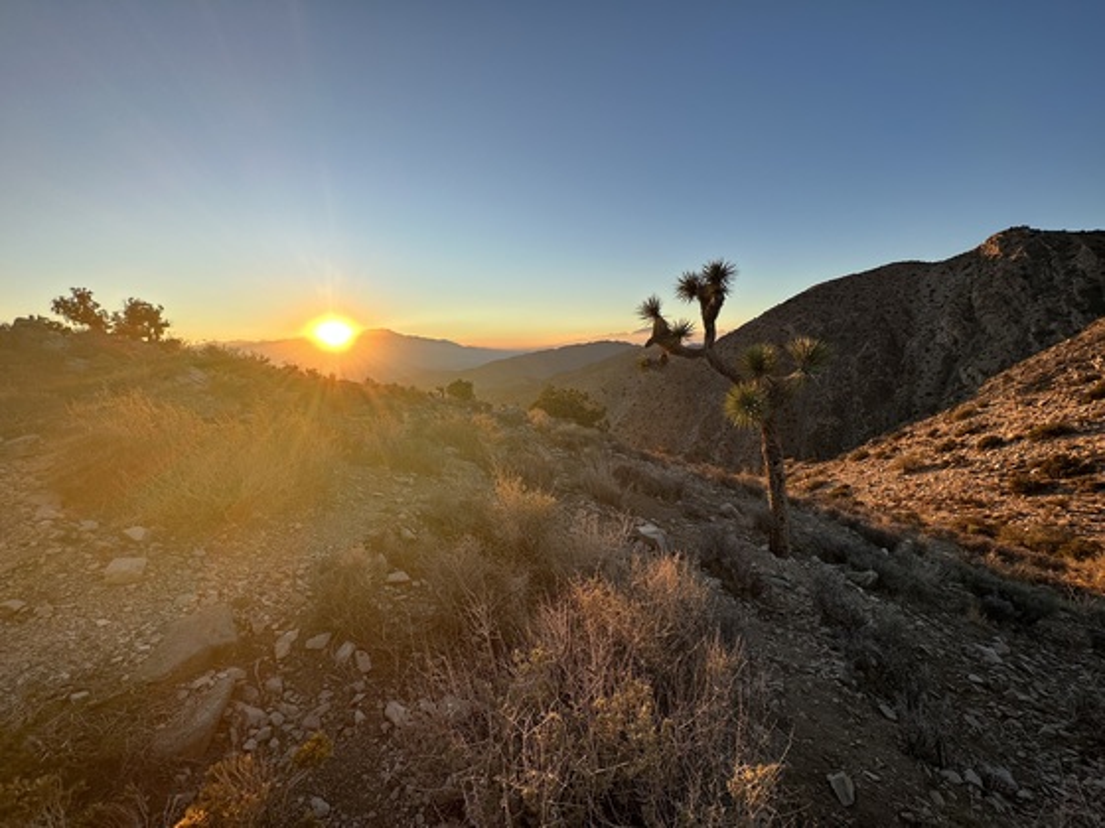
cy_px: 414
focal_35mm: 14
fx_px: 447
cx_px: 552
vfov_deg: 85.7
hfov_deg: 102.1
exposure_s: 1/716
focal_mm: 2.22
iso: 40
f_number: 2.2
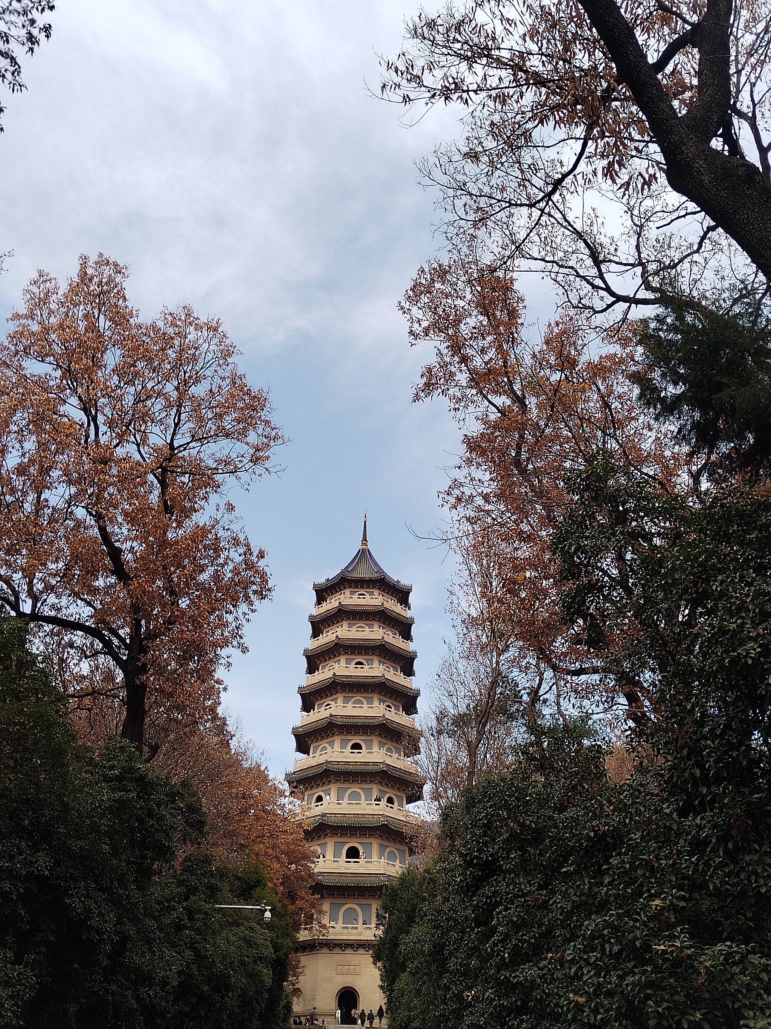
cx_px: 386
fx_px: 1010
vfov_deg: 54.0
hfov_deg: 41.8
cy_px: 514
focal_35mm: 34
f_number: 1.8
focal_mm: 4.75
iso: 100
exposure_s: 1/556
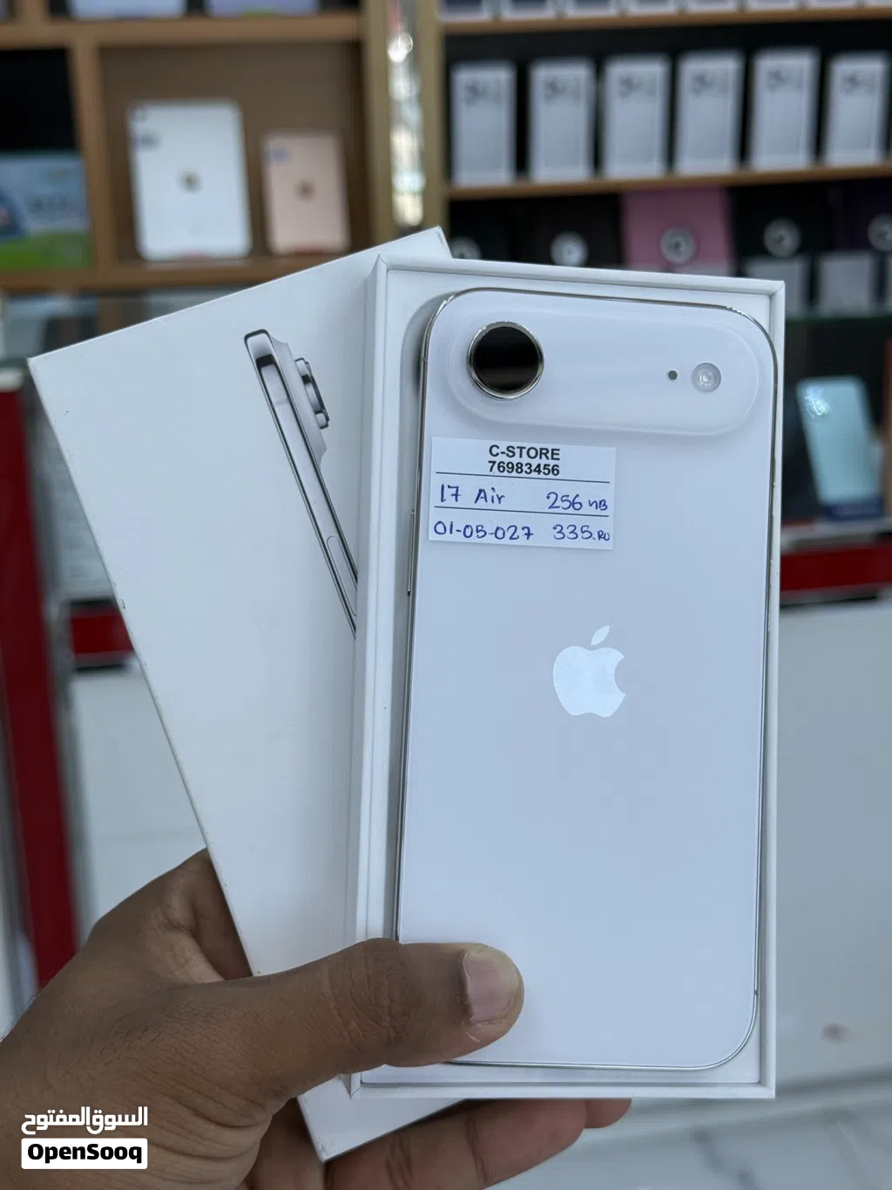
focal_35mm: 48
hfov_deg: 30.3
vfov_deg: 39.7
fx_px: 1649
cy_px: 595
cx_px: 446
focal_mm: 6.76
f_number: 1.78
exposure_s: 1/975
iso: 64
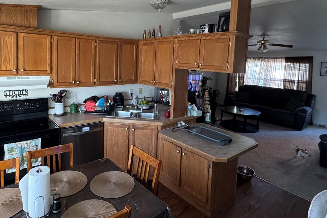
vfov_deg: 54.2
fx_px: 209
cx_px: 139
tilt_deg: -4.8
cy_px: 76
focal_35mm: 23
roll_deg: -1.7
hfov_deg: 75.6
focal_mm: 2.22
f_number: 2.2
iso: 400
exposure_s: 1/60
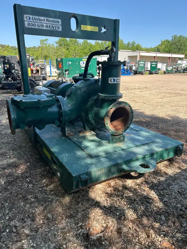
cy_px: 124
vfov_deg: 67.3
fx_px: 187
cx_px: 94
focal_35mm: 26
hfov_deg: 53.1
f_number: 1.5
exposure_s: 1/1079
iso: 50
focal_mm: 5.7
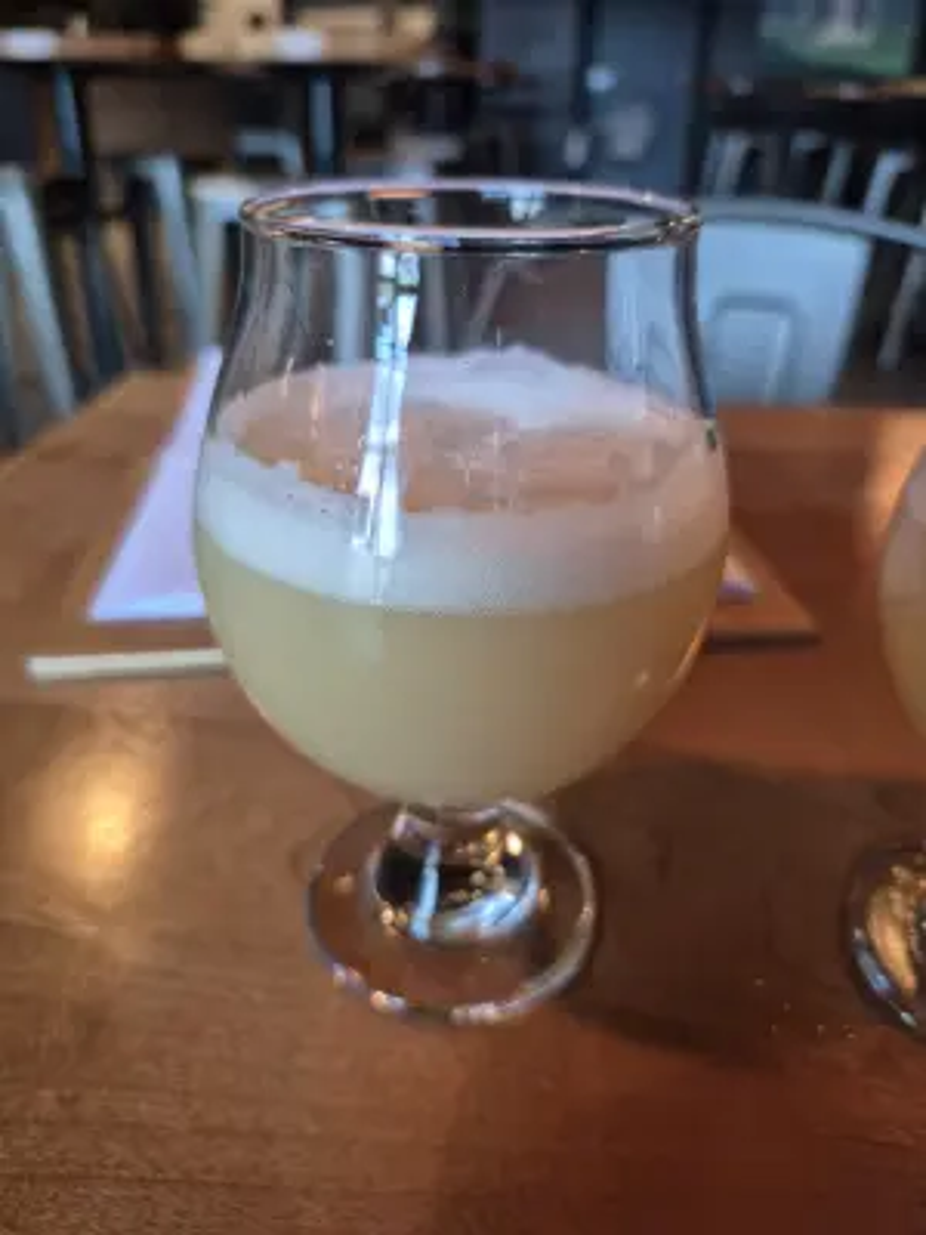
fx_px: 820
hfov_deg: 58.9
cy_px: 618
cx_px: 463
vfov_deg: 73.9
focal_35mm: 23
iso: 500
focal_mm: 5.4
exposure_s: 1/120
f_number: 1.8
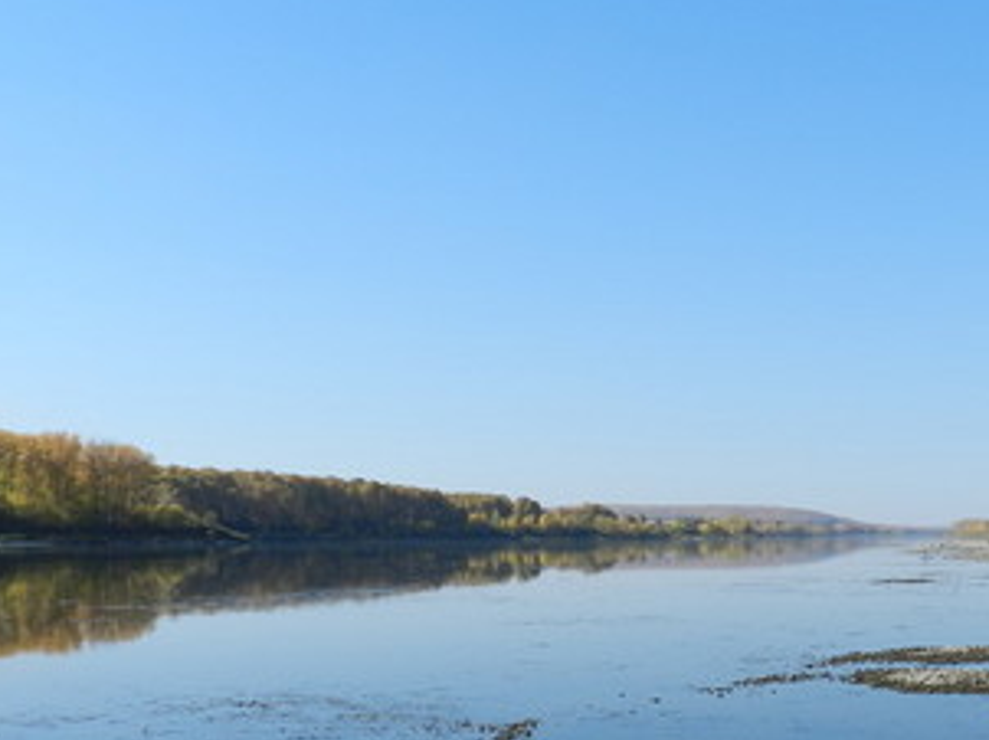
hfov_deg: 35.7
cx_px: 688
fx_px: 1513
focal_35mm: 53
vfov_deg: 27.1
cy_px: 552
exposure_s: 1/1250
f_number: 3.7
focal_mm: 5.6
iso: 160
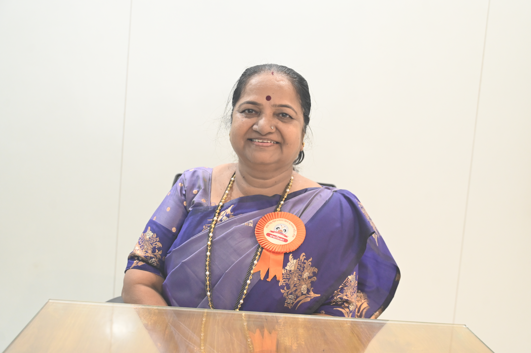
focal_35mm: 47
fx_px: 693
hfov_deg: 41.9
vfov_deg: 28.6
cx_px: 266
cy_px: 176
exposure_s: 1/80
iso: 3200
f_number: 4
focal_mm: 47
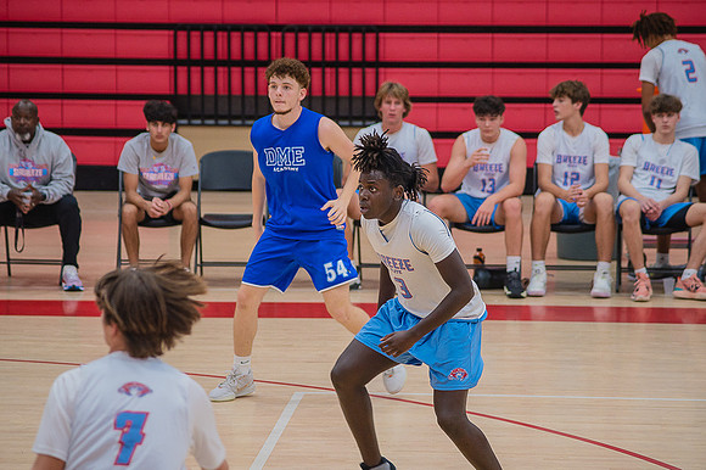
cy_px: 235
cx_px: 353
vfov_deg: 7.8
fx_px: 3439
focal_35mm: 175
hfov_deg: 11.7
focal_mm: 165
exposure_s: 1/250
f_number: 5.3
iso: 1000
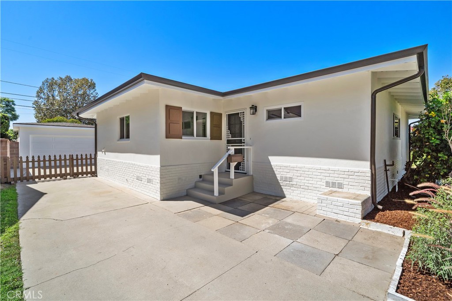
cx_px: 226
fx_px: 201
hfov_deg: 96.7
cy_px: 150
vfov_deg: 73.8
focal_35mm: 16
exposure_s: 1/1600
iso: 500
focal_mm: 16
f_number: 8
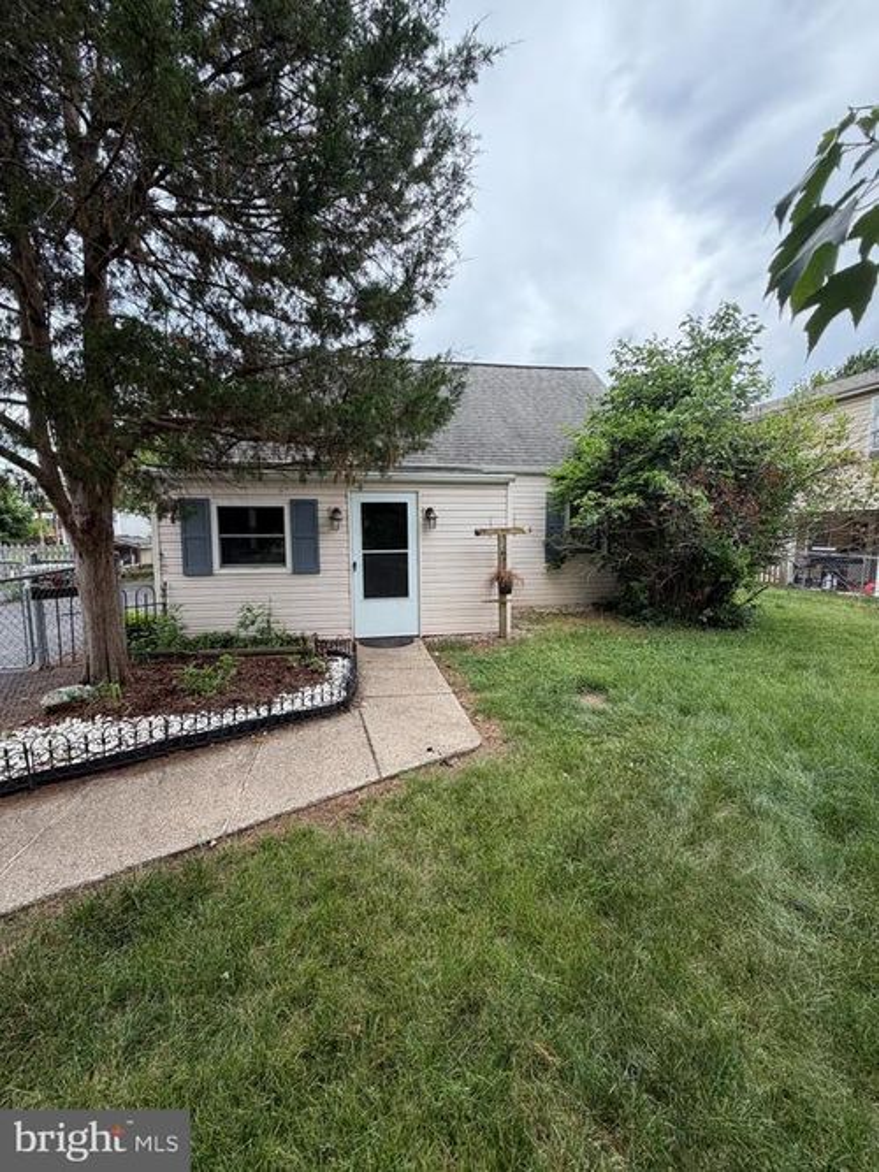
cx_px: 440
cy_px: 586
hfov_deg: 85.7
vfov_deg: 102.1
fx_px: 474
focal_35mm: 14
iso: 50
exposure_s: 1/374
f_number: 2.2
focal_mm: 2.22
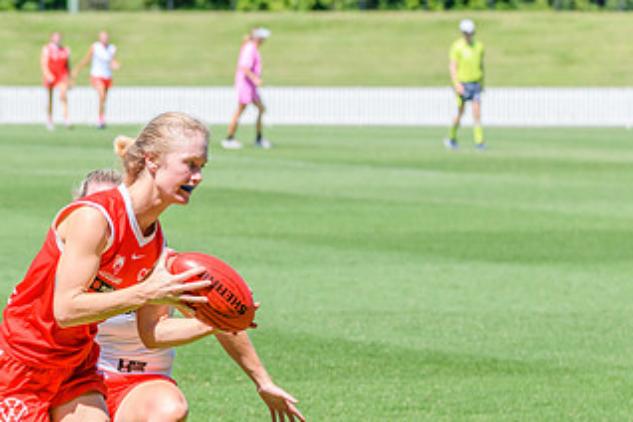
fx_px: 5099
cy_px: 361
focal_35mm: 290
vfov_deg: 4.7
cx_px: 92
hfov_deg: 7.1
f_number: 7.1
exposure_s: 1/2000
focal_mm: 150
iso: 800
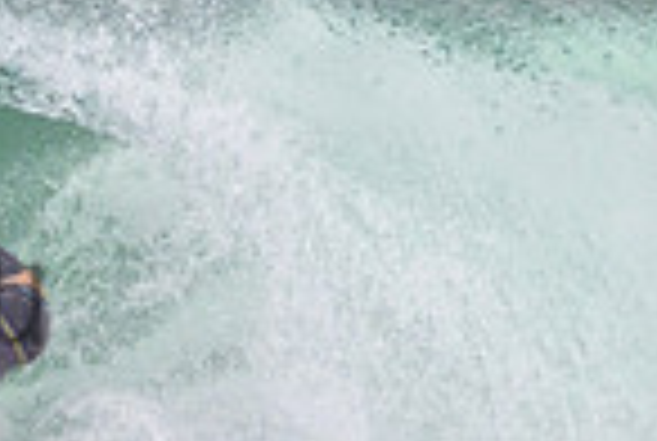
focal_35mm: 3173
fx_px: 58025
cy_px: 241
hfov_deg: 0.6
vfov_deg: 0.4
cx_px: -432
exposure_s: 1/2000
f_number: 11
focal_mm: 800
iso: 1600
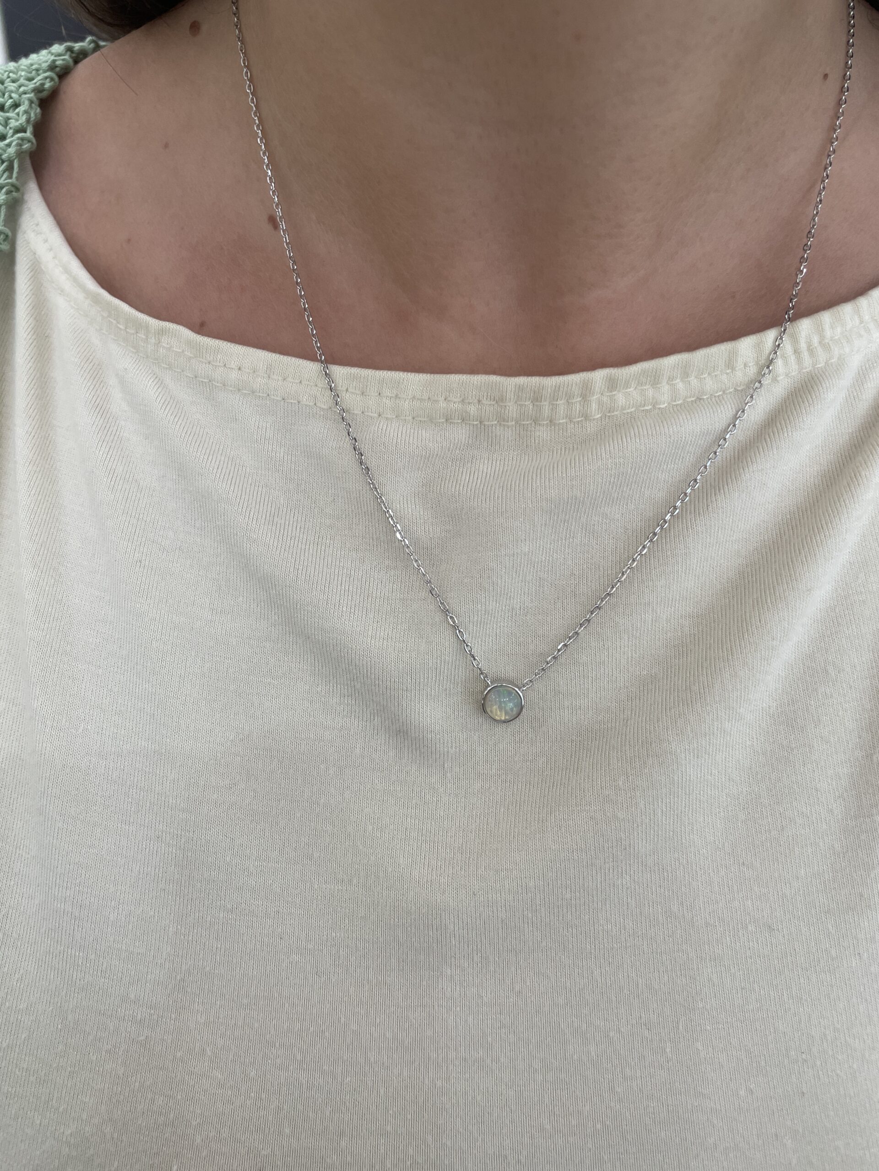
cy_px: 586
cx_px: 440
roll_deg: +0.6
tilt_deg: -23.6
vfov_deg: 67.3
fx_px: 880
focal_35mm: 26
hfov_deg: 53.1
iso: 80
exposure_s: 1/120
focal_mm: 4.2
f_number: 1.6
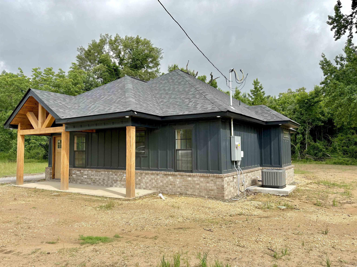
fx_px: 268
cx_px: 178
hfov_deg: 67.3
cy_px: 134
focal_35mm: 26
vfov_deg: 53.1
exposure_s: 1/2639
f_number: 1.6
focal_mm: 5.96
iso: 50
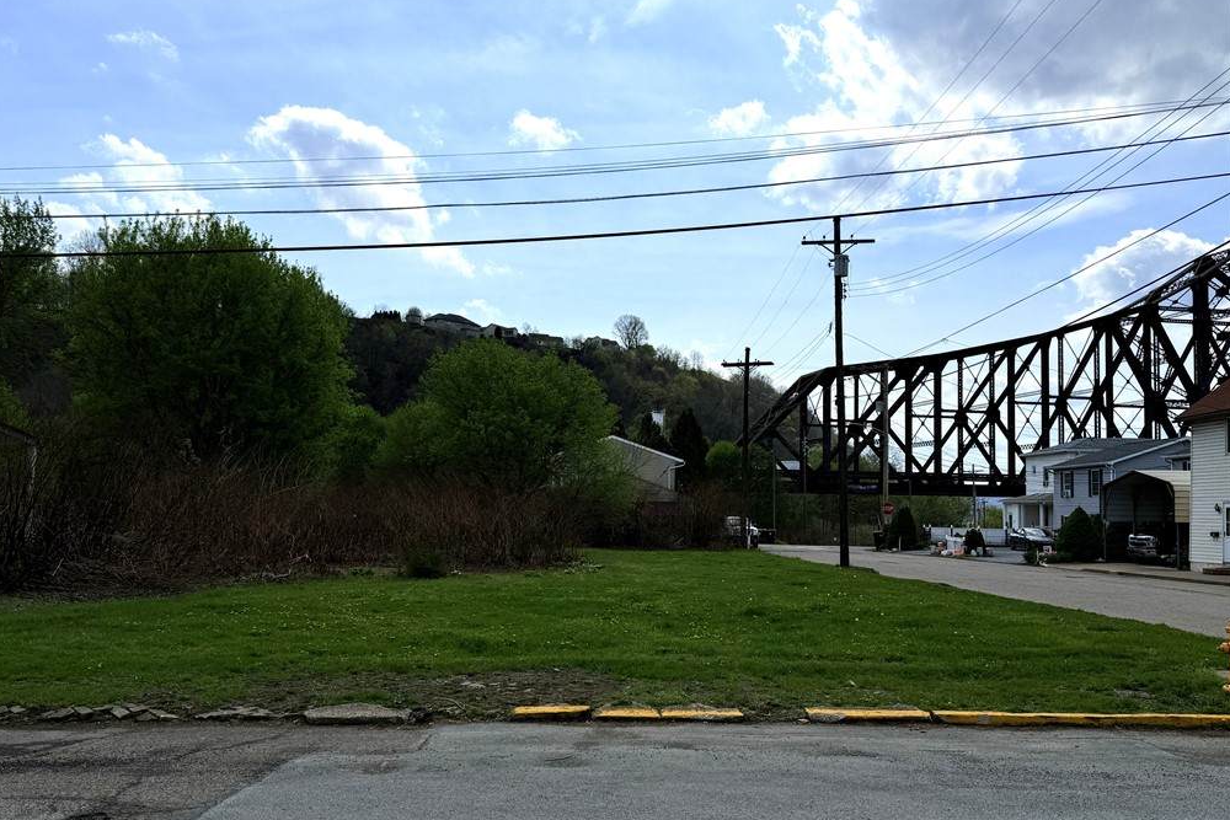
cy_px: 436
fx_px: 1128
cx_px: 604
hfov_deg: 57.2
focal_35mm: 33
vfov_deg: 40.0
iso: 80
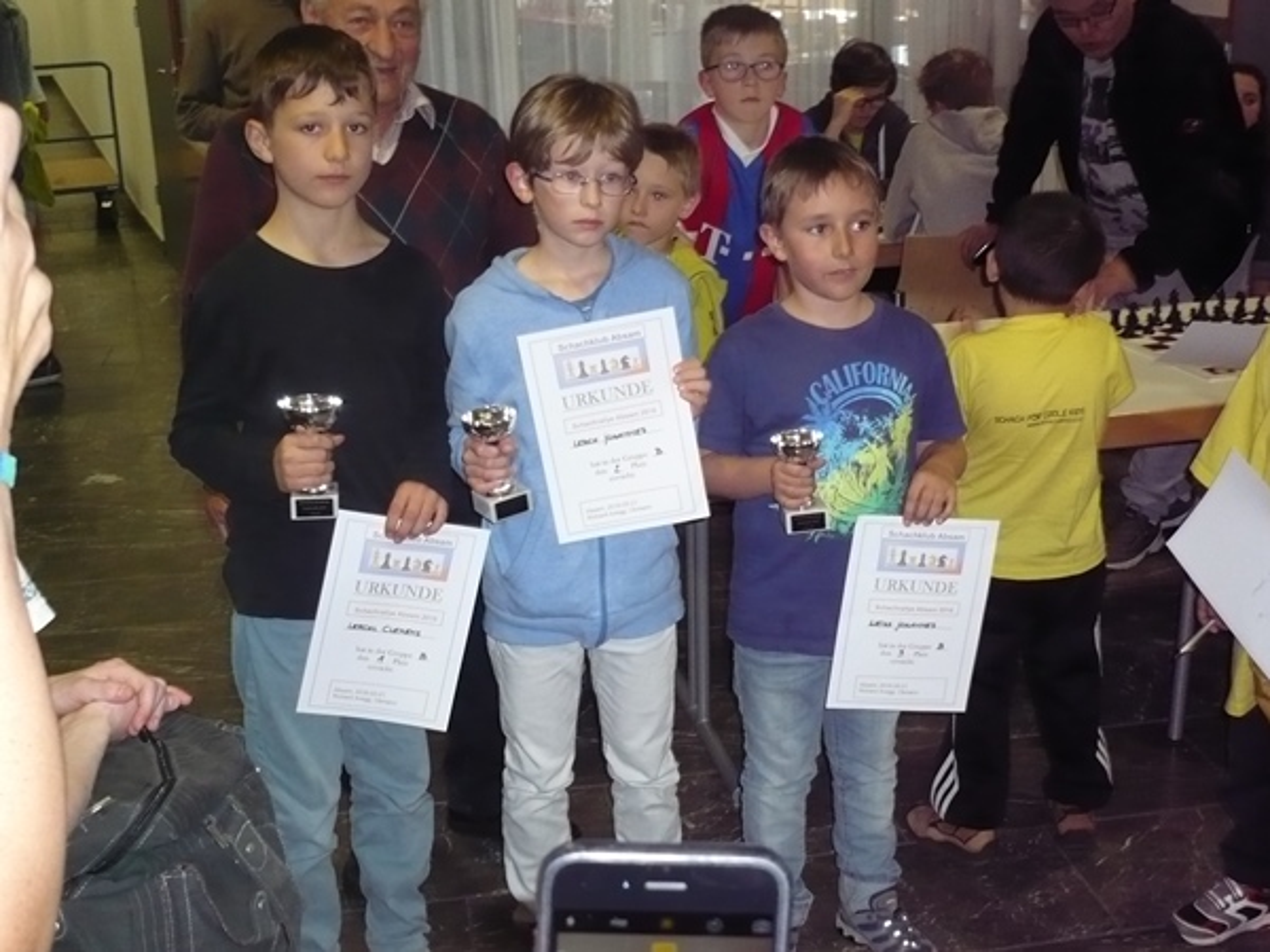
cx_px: 635
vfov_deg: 40.7
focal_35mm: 35
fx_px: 1284
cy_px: 476
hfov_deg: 52.6
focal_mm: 5.8
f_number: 2.8
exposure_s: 1/30
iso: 250
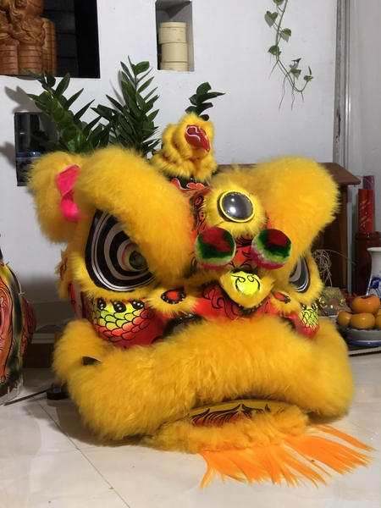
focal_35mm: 57
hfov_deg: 25.7
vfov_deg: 33.8
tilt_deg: -6.7
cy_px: 254
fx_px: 836
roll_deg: +1.6
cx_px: 190
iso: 50
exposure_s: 1/33
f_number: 2.8
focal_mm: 6.6
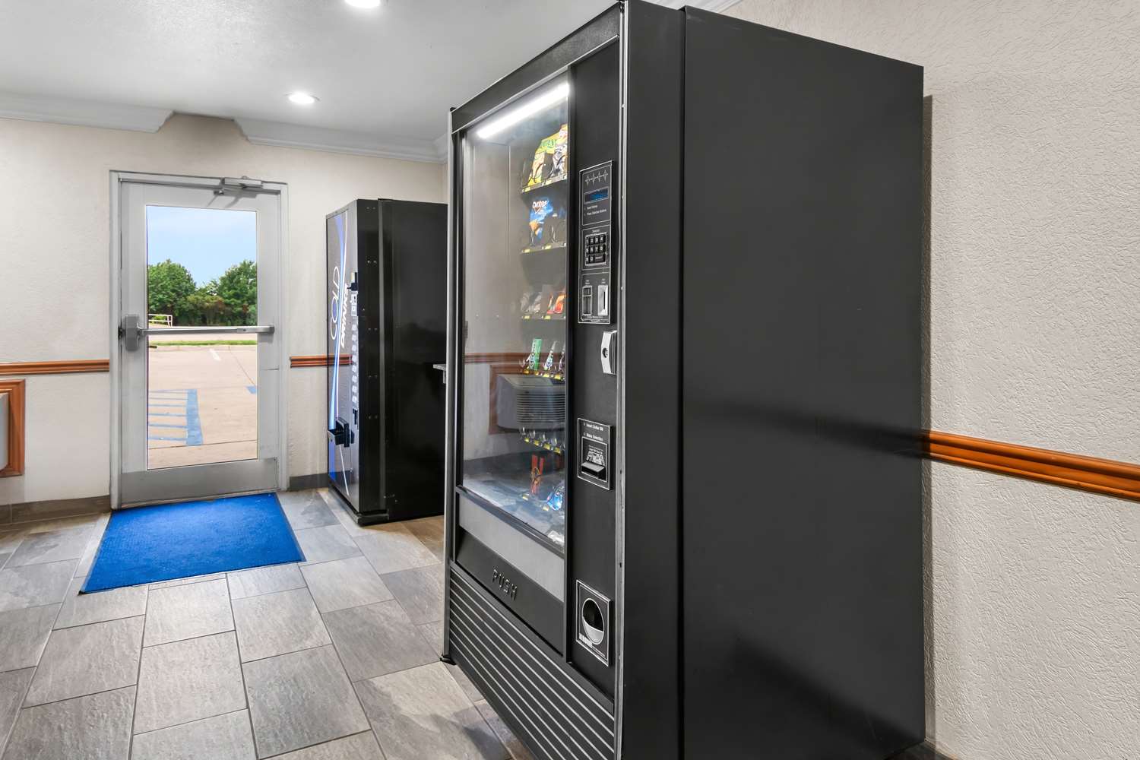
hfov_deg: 77.3
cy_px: 380
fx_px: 712
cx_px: 570
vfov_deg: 56.1
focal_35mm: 22
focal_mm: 15
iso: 800
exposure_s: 1/3.33
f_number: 8
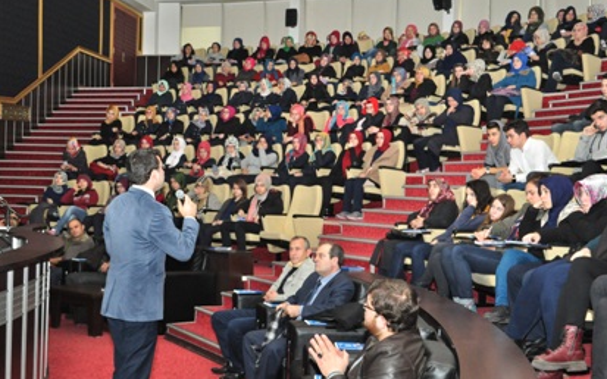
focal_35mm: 53
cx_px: 316
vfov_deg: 24.4
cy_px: 209
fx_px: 877
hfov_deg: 38.2
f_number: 7.1
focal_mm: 32
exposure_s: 1/100
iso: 1600
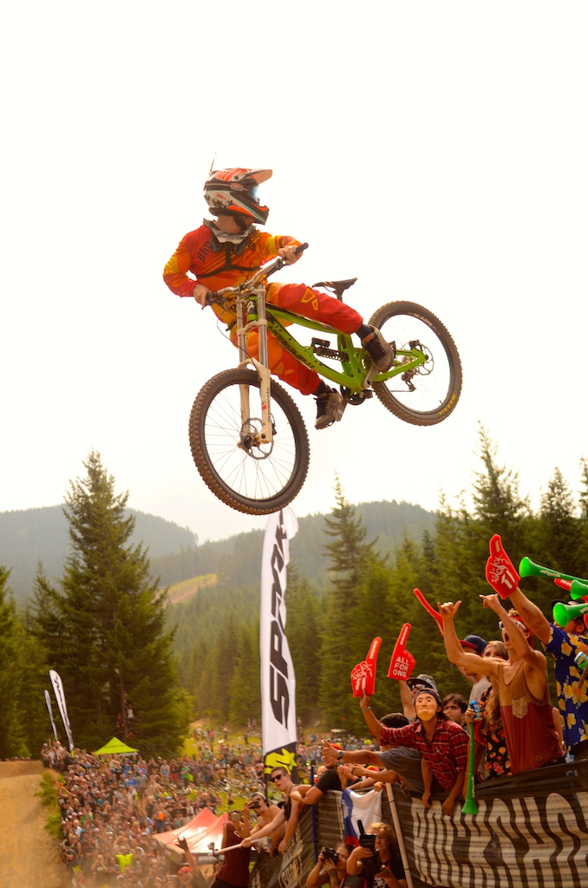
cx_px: 294
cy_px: 444
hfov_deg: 31.7
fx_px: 1034
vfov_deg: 46.5
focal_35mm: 42
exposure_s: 1/3200
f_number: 2.8
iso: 320
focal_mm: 28
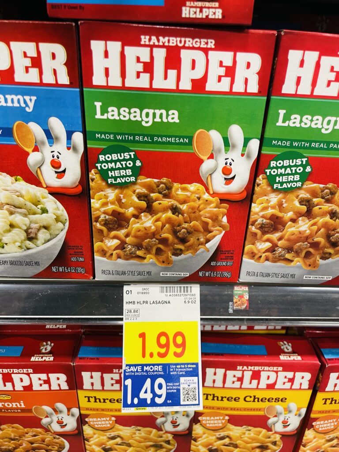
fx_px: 339
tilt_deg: -26.6
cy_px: 226
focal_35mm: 26
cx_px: 170
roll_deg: -2.7
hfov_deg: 53.1
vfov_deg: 67.3
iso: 160
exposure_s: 1/44
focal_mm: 4.2
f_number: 1.6
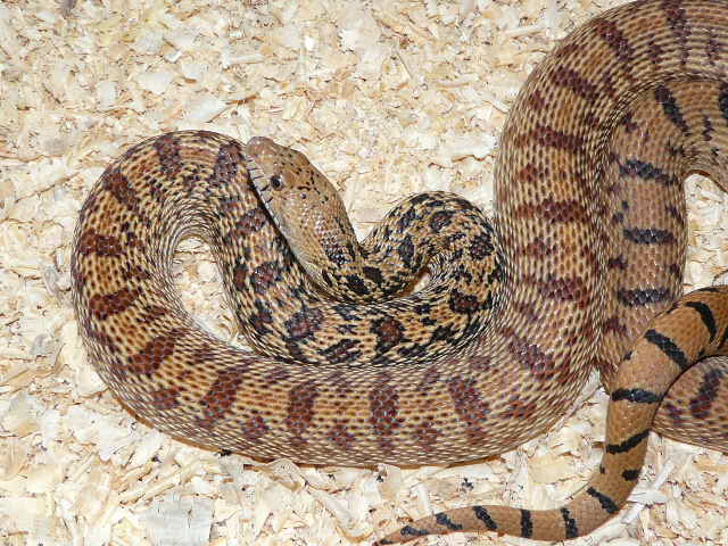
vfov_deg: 25.7
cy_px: 273
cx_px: 364
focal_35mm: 57
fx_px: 1199
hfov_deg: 33.8
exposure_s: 1/40
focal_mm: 5.9
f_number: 2.8
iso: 100
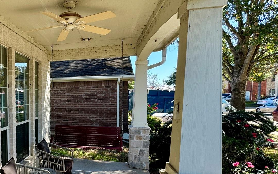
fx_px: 212
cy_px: 108
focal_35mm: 28
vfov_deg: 44.2
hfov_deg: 59.2
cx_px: 42
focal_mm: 2.22
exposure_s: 1/244
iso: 40
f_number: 2.2
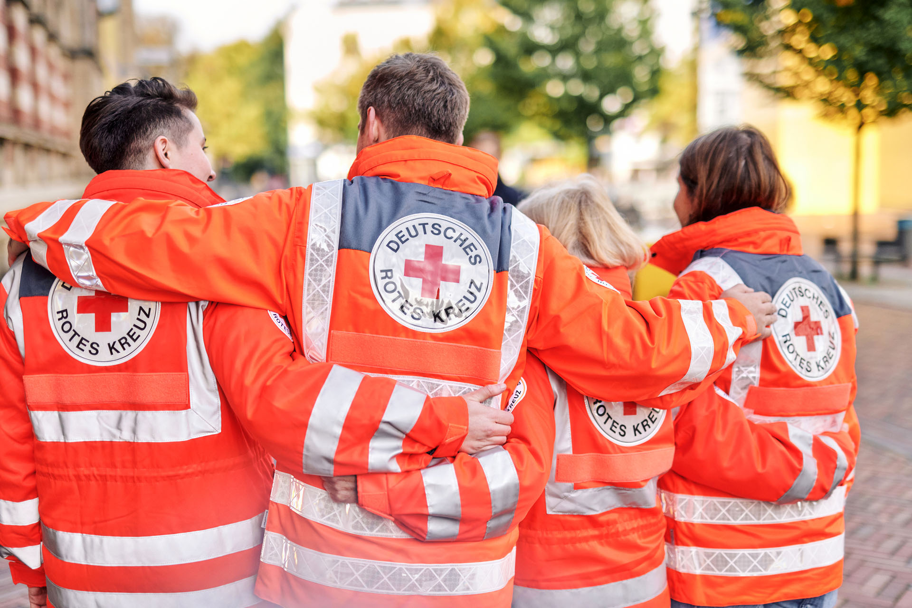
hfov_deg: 39.6
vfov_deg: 27.0
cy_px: 304
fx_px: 1267
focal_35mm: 50
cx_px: 456
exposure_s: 1/5000
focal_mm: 50
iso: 800
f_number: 1.4
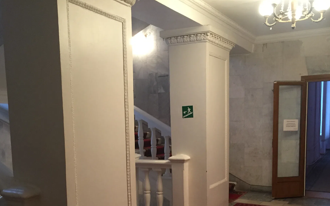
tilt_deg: -6.8
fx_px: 360
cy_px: 160
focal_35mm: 40
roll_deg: +0.3
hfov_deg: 49.3
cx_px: 170
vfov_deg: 31.3
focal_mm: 4.15
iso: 250
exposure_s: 1/20
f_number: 2.2
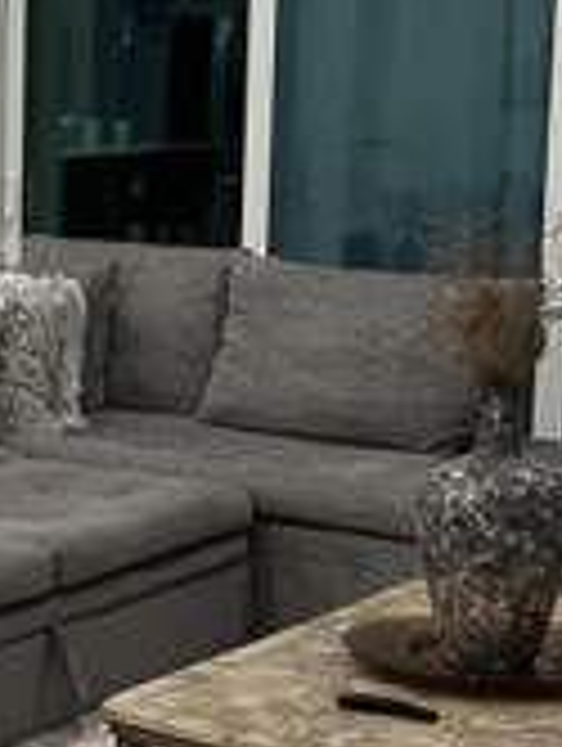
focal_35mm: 100
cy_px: 459
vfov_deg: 19.6
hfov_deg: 14.1
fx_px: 2159
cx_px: -220
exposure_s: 1/60
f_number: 1.5
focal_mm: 5.7
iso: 200
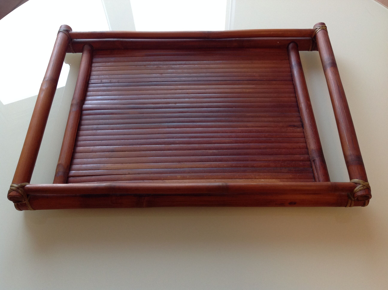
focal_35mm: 35
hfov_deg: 52.7
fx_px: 392
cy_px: 145
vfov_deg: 40.6
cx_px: 194
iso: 125
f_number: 2.4
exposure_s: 1/17
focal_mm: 4.28
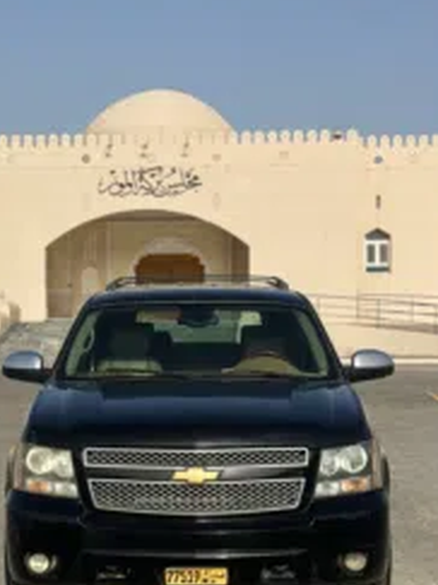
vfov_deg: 24.7
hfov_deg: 18.6
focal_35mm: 79
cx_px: 178
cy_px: 337
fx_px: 1334
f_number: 1.78
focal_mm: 6.86
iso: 100
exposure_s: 1/8929
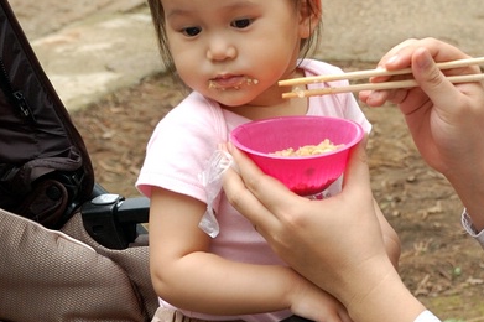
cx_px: 322
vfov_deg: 8.7
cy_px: 50
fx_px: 2109
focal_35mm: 157
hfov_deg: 13.1
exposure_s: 1/125
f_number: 5
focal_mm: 40
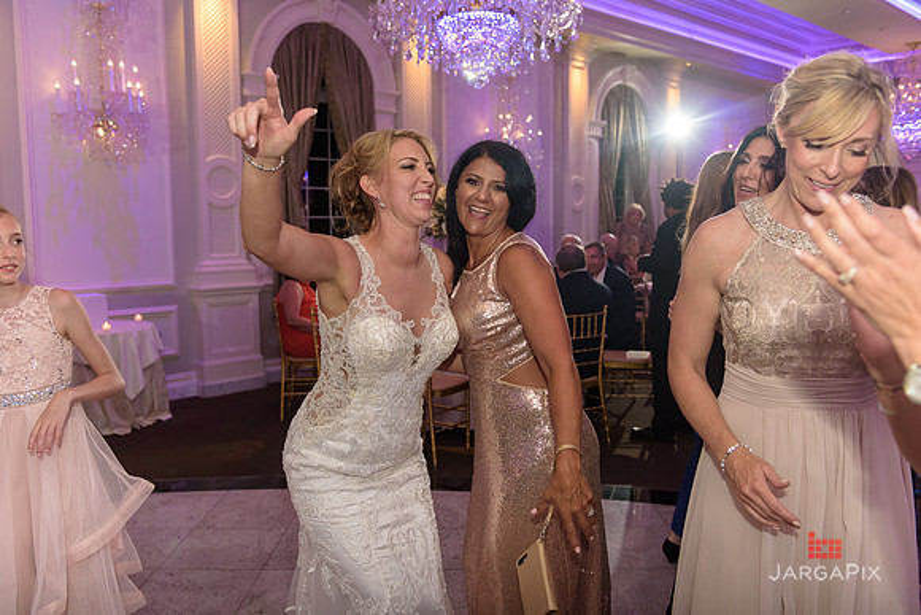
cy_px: 308
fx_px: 819
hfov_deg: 58.7
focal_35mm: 32
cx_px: 460
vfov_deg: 41.1
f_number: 3.2
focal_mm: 32
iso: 1600
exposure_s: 1/125
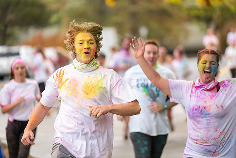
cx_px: 118
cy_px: 79
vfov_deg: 7.2
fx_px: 1246
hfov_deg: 10.8
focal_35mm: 190
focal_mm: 190
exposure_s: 1/640
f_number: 2.8
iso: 320
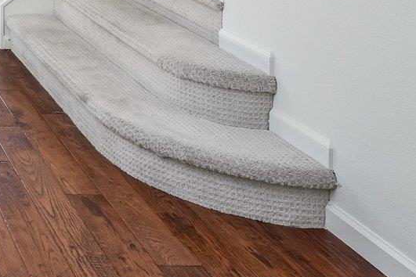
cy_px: -154
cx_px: -181
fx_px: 624
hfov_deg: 27.6
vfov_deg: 20.8
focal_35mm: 54
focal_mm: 14
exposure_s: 1/80
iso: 500
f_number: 8
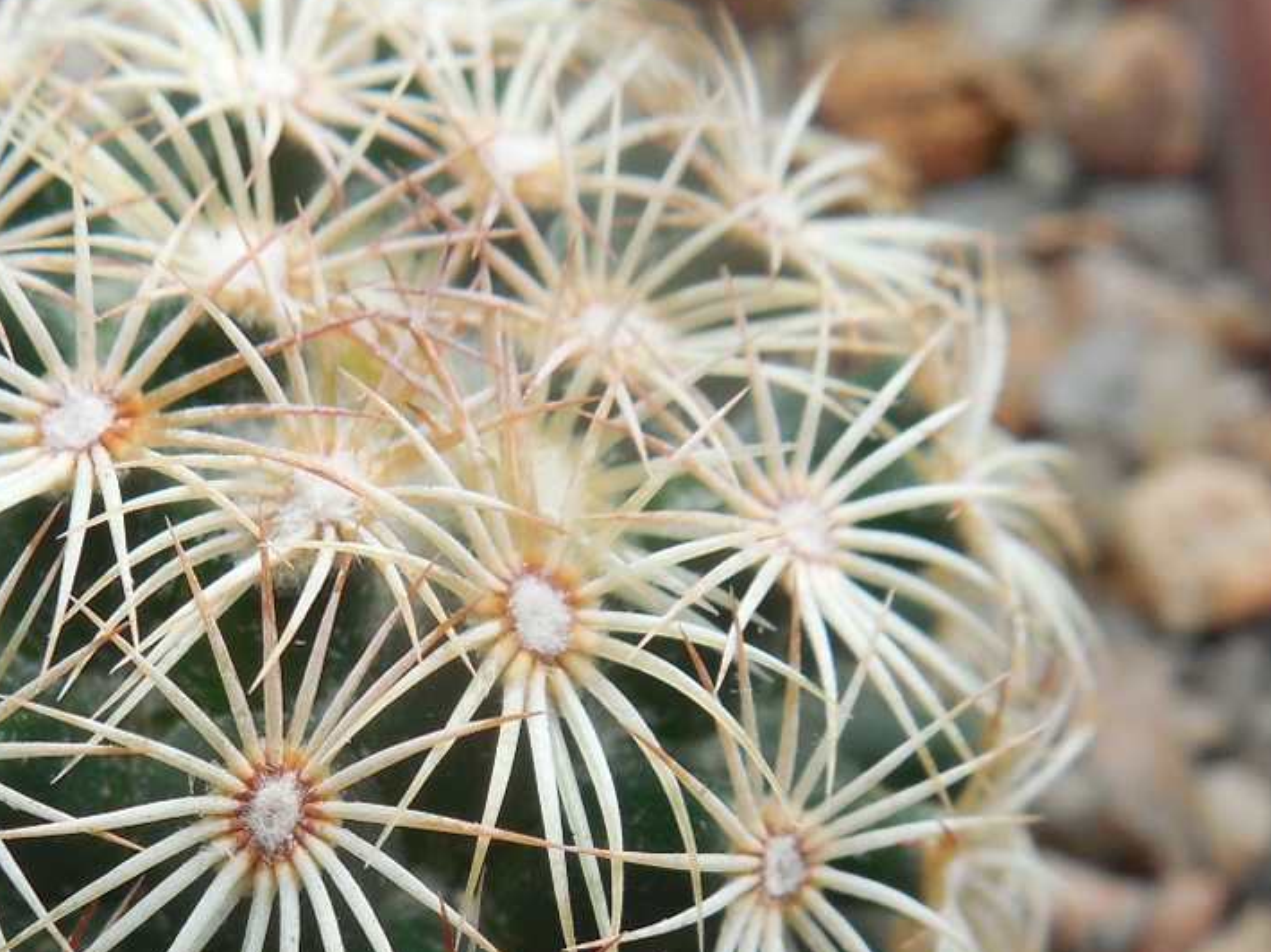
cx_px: 294
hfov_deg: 27.4
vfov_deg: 20.7
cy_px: 762
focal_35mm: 70
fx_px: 2569
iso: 125
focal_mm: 5.6
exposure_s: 1/100
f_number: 3.6
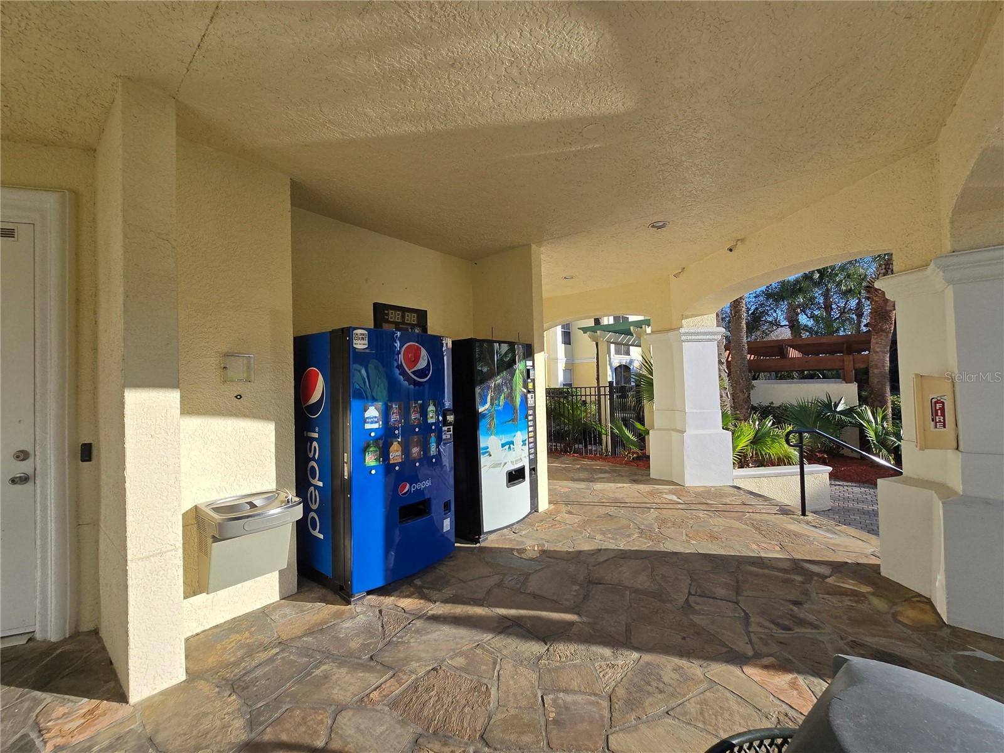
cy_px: 376
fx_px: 377
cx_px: 502
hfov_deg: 106.2
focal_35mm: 13
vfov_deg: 89.9
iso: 50
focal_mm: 2.2
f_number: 2.2
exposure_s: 1/2000
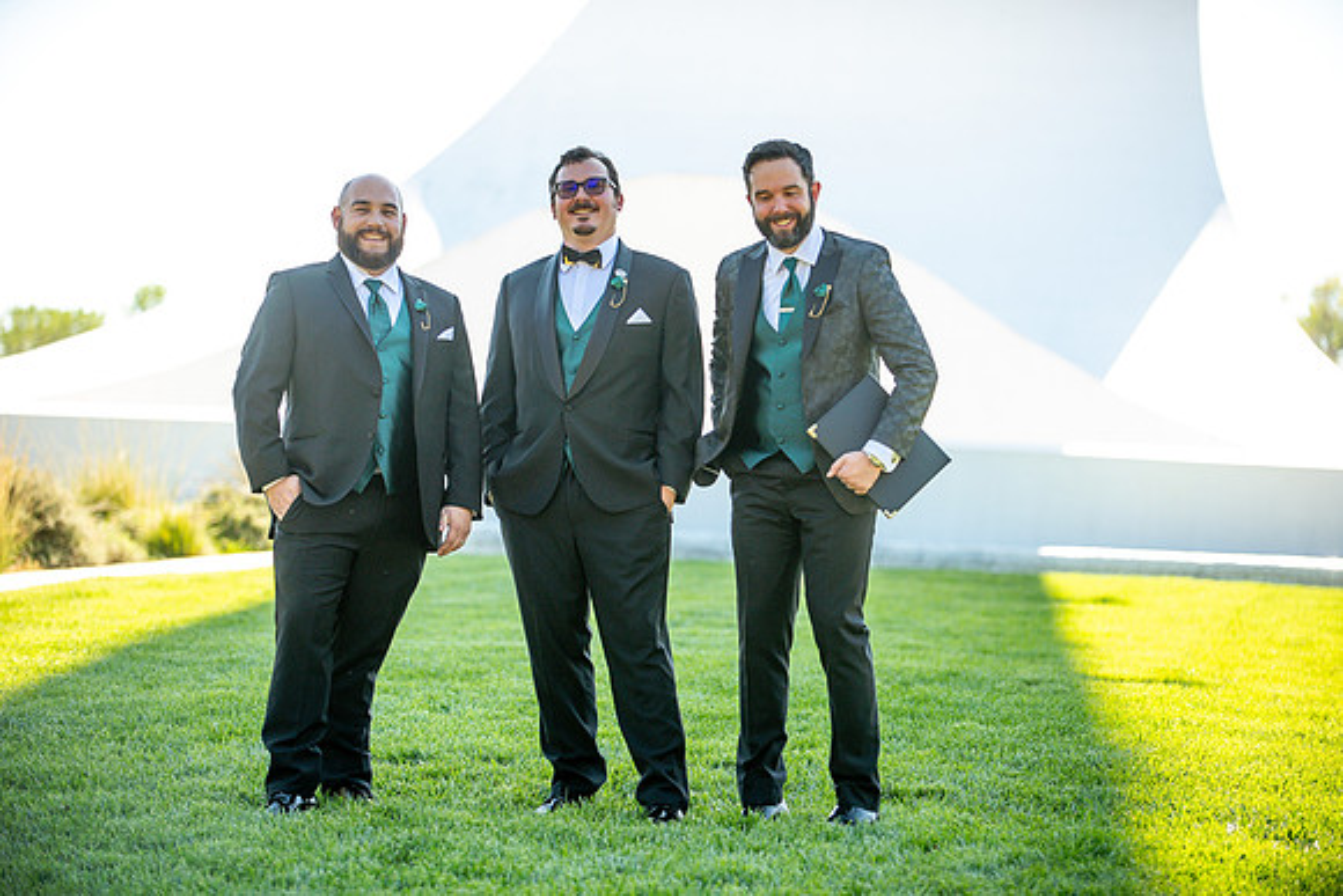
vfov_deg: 11.8
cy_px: 448
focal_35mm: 116
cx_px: 672
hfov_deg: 17.6
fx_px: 4328
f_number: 2.8
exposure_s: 1/1600
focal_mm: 116
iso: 400
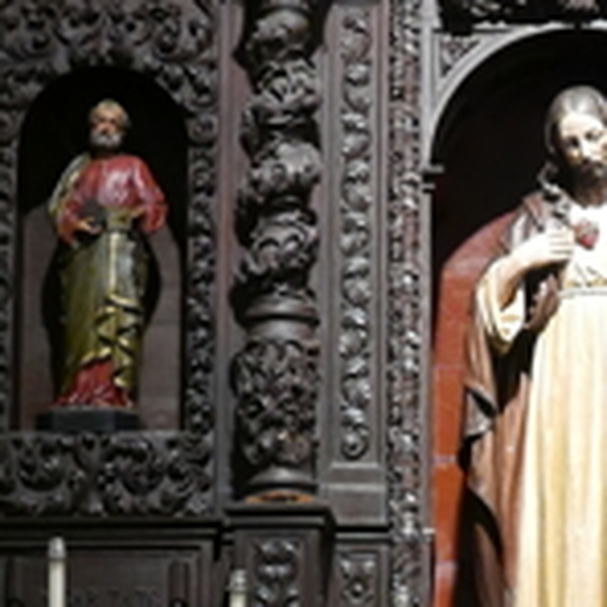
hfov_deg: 13.4
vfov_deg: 13.5
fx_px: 2559
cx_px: 556
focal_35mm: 129
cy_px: 472
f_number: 2.1
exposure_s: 1/60
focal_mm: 12.5
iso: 1600
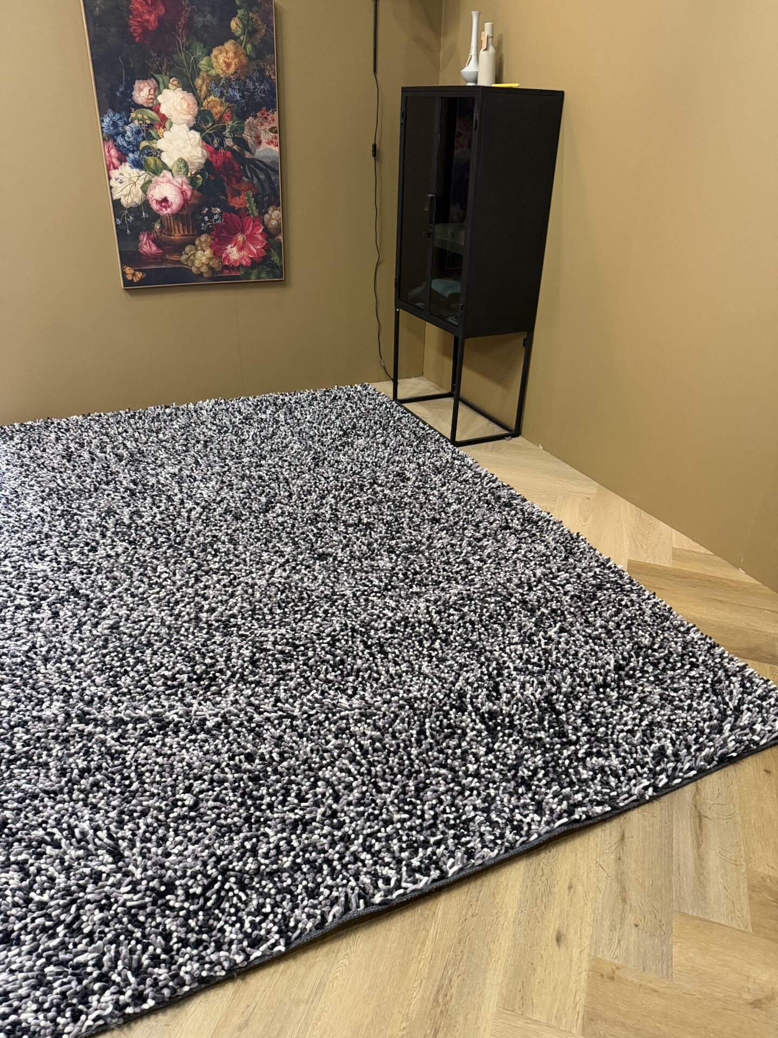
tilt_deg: -29.2
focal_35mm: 24
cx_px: 389
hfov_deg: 56.8
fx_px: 719
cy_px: 519
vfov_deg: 71.6
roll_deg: -2.3
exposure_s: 1/50
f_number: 1.78
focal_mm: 6.76
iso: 640
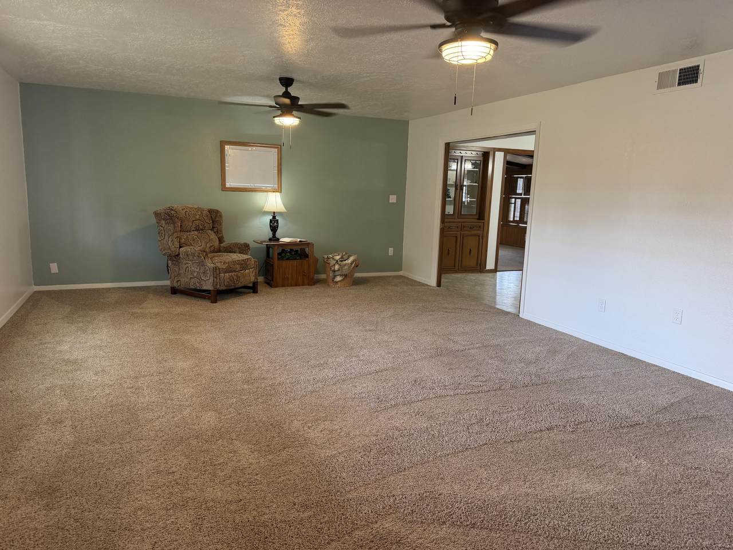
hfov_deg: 71.6
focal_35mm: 24
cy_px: 275
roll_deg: -0.8
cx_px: 366
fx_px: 508
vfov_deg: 56.8
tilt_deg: -9.7
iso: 160
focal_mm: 6.76
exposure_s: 1/60
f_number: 1.78
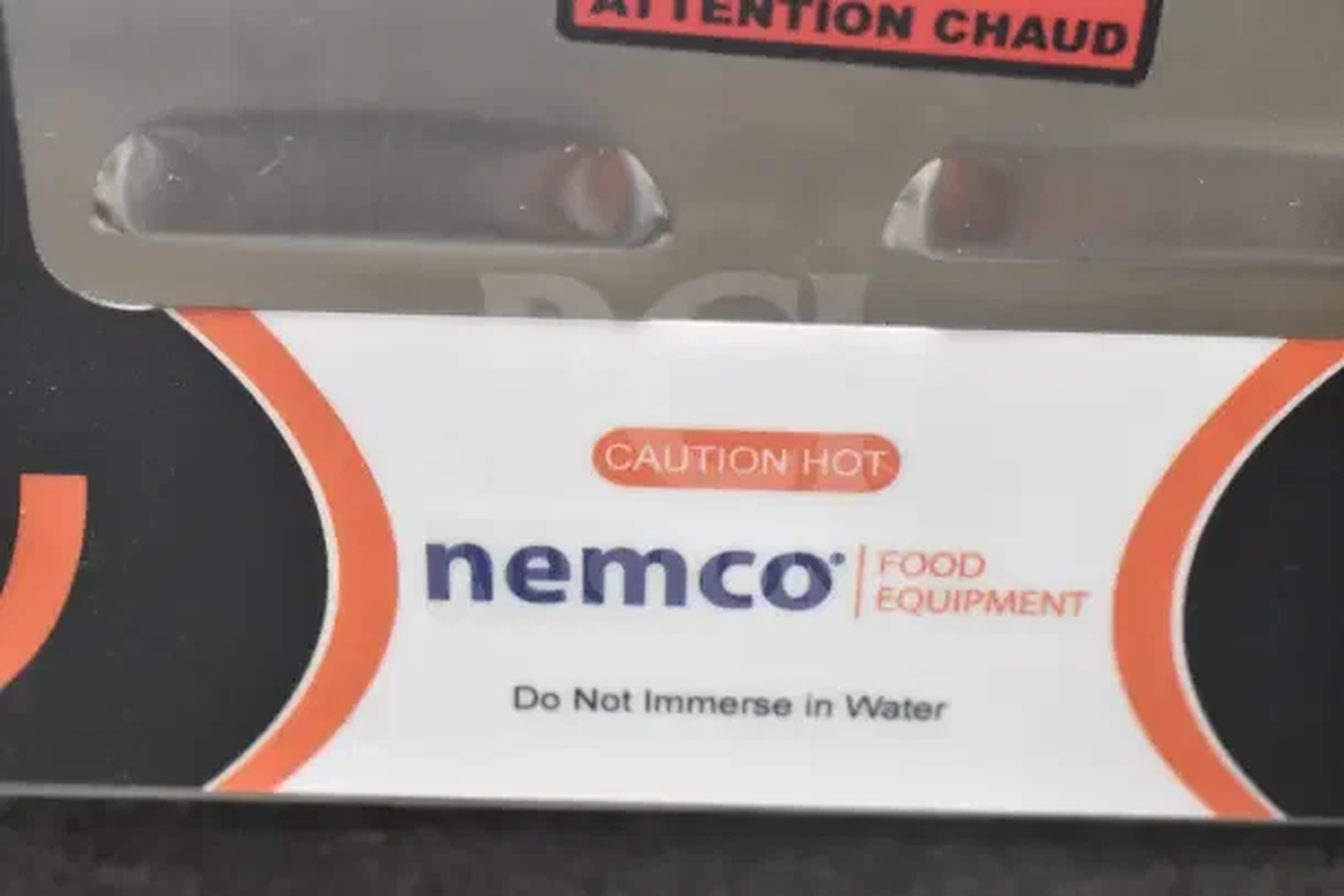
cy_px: 448
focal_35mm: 69
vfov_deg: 19.7
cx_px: 672
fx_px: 2576
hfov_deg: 29.2
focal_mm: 46
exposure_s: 1/160
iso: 6400
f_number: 6.3
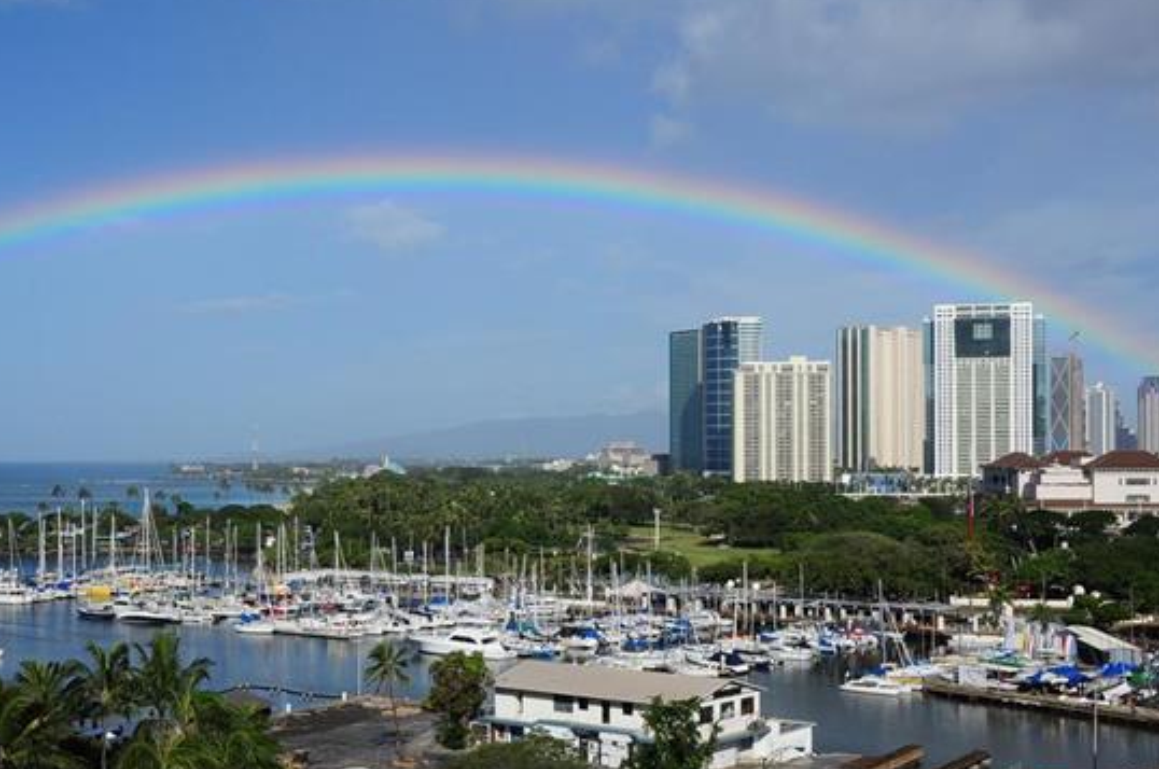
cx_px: 551
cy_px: 443
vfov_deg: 26.9
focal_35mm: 50
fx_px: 1607
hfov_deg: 39.6
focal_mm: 28
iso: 200
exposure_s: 1/160
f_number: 20
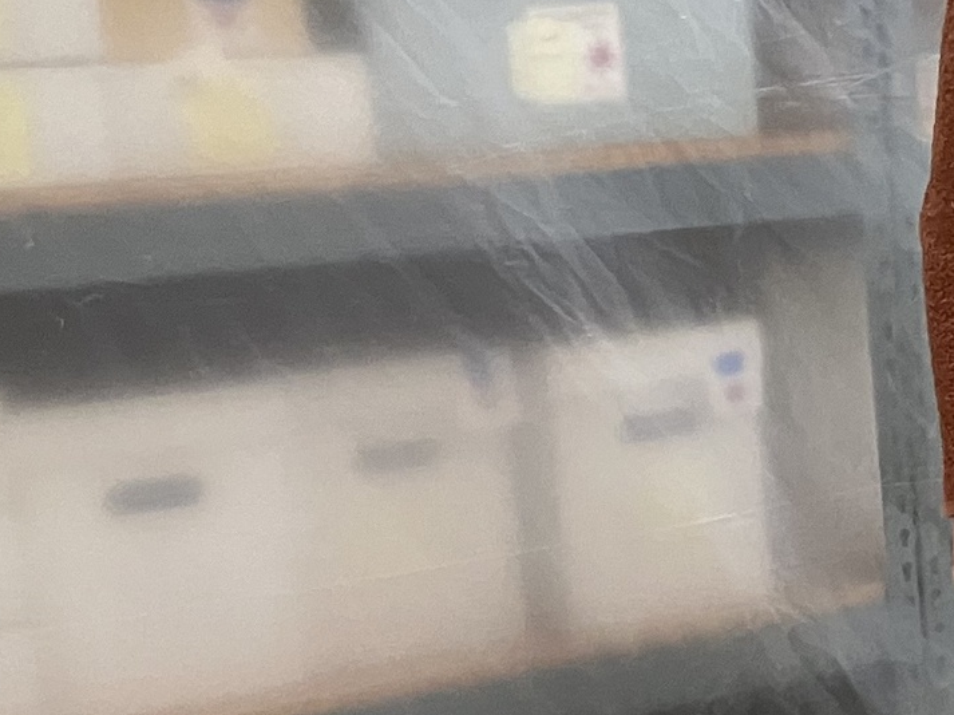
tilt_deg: -11.0
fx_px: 3195
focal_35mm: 116
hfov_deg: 14.0
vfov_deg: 12.7
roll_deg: -0.3
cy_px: 568
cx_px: 1960
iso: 160
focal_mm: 3.99
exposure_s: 1/60
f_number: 1.8
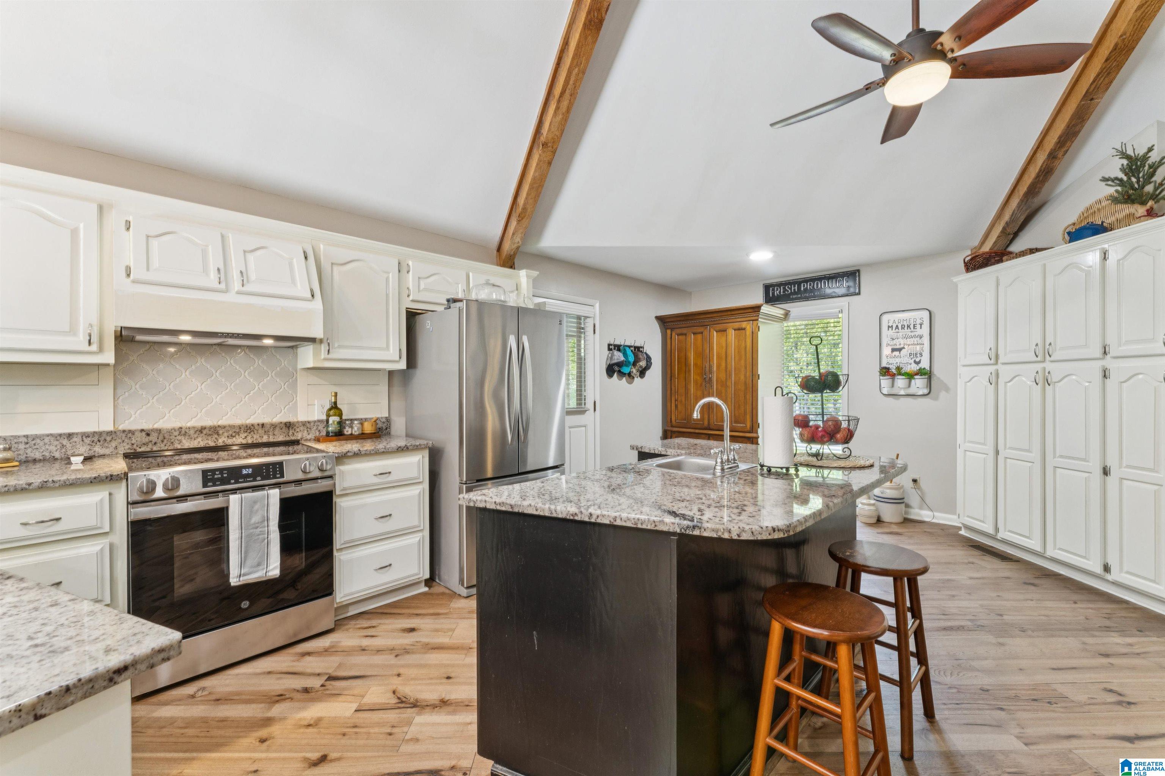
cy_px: 388
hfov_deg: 101.5
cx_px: 582
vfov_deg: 78.5
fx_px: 476
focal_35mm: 15
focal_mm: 14.7
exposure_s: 1/3.33
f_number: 13
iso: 400
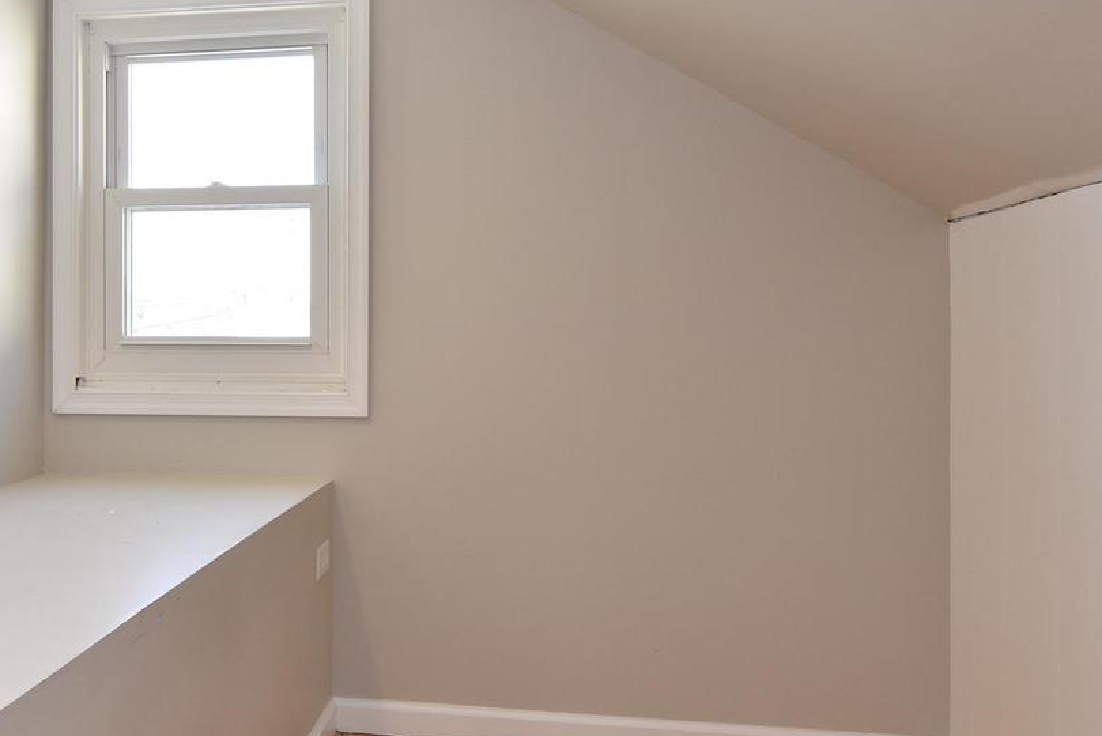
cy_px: 340
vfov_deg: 41.1
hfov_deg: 57.1
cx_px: 344
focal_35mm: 32
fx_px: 980
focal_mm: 12
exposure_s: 1/80
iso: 800
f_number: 7.1
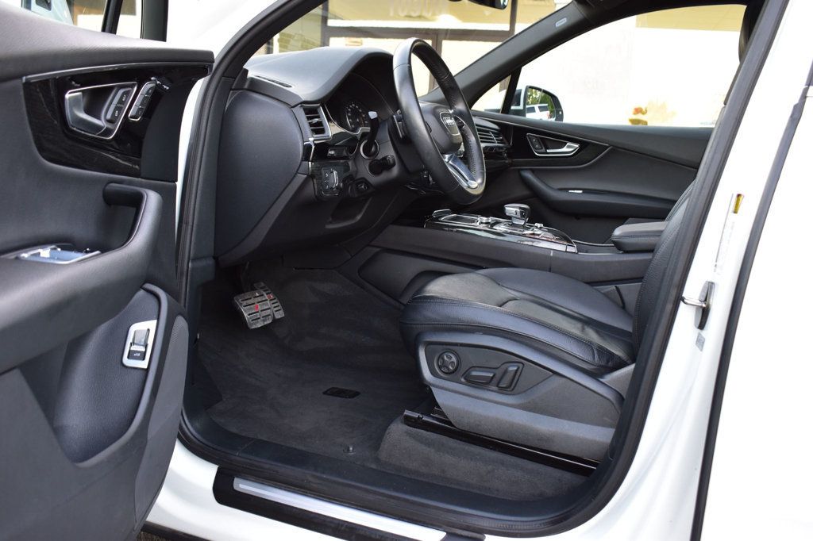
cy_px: 270
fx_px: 745
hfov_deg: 57.2
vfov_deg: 39.9
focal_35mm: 33
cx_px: 406
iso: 450
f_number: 6.3
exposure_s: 1/15
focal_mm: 22
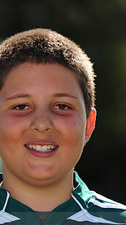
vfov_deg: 4.9
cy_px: 223
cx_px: 17
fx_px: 2617
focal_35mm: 440
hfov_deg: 2.8
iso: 200
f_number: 4.5
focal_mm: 200
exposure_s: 1/800
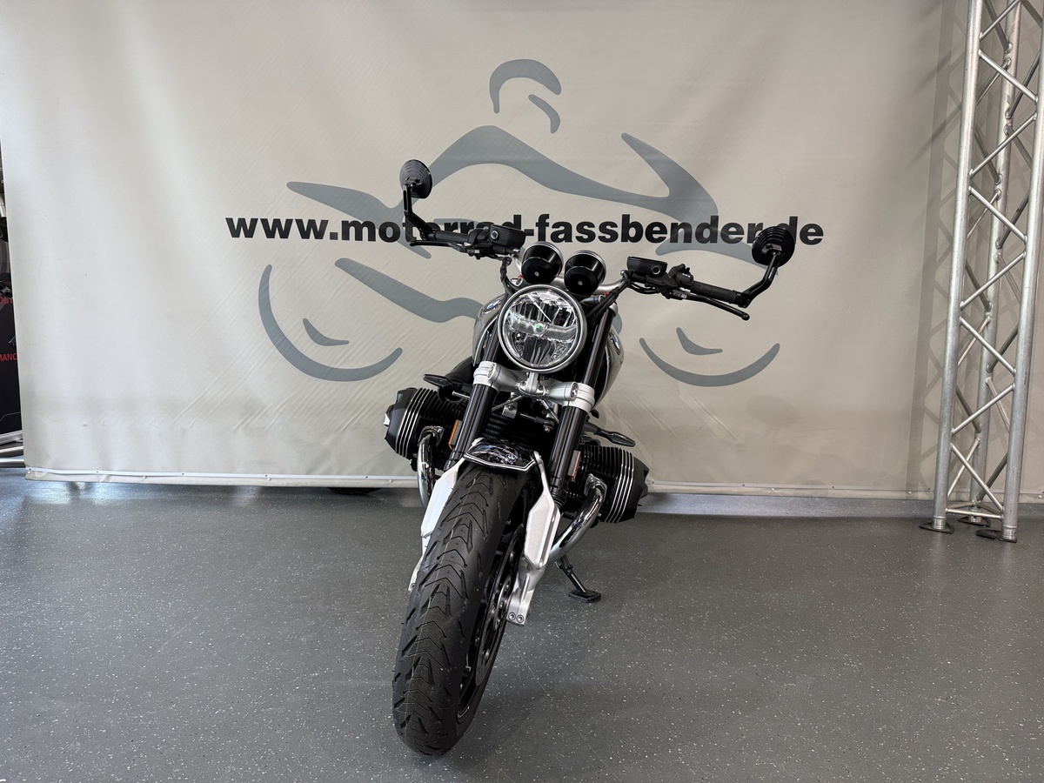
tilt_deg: -5.5
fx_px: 724
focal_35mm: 24
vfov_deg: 56.8
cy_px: 392
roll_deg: -1.1
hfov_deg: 71.6
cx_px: 522
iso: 80
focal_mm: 6.76
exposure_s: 1/100
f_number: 1.78
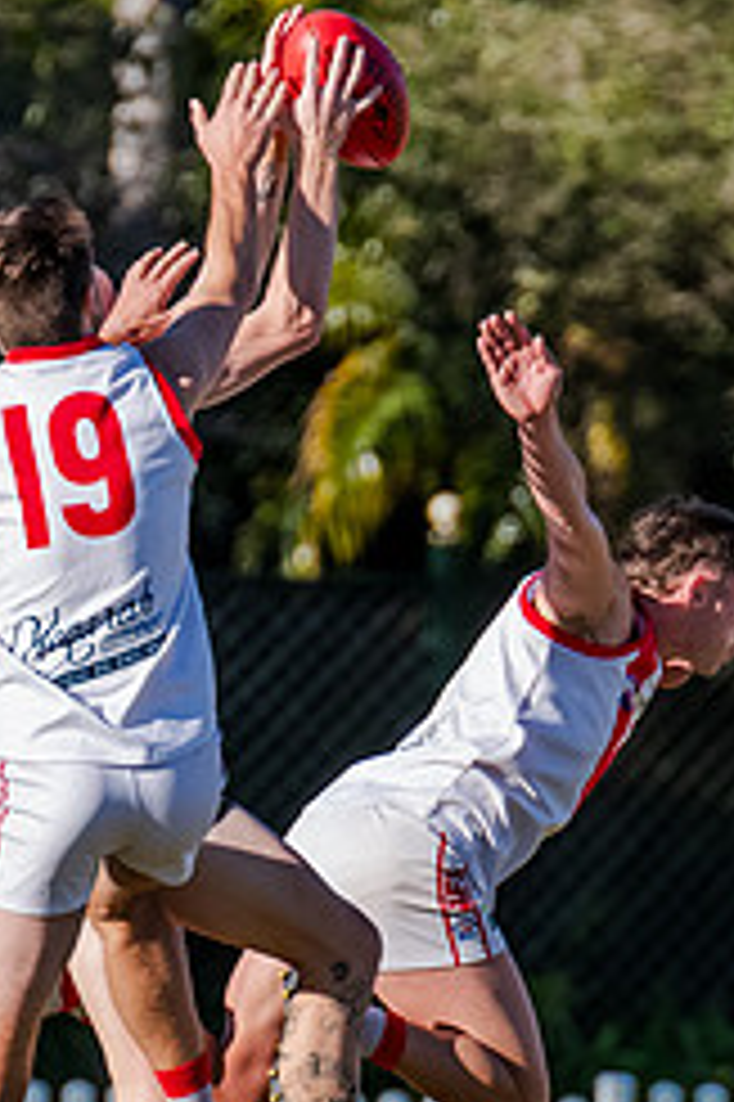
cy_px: 1049
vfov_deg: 1.4
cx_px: 44
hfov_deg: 0.9
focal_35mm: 1512
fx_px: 46304
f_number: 5.6
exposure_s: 1/2000
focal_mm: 420
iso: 640
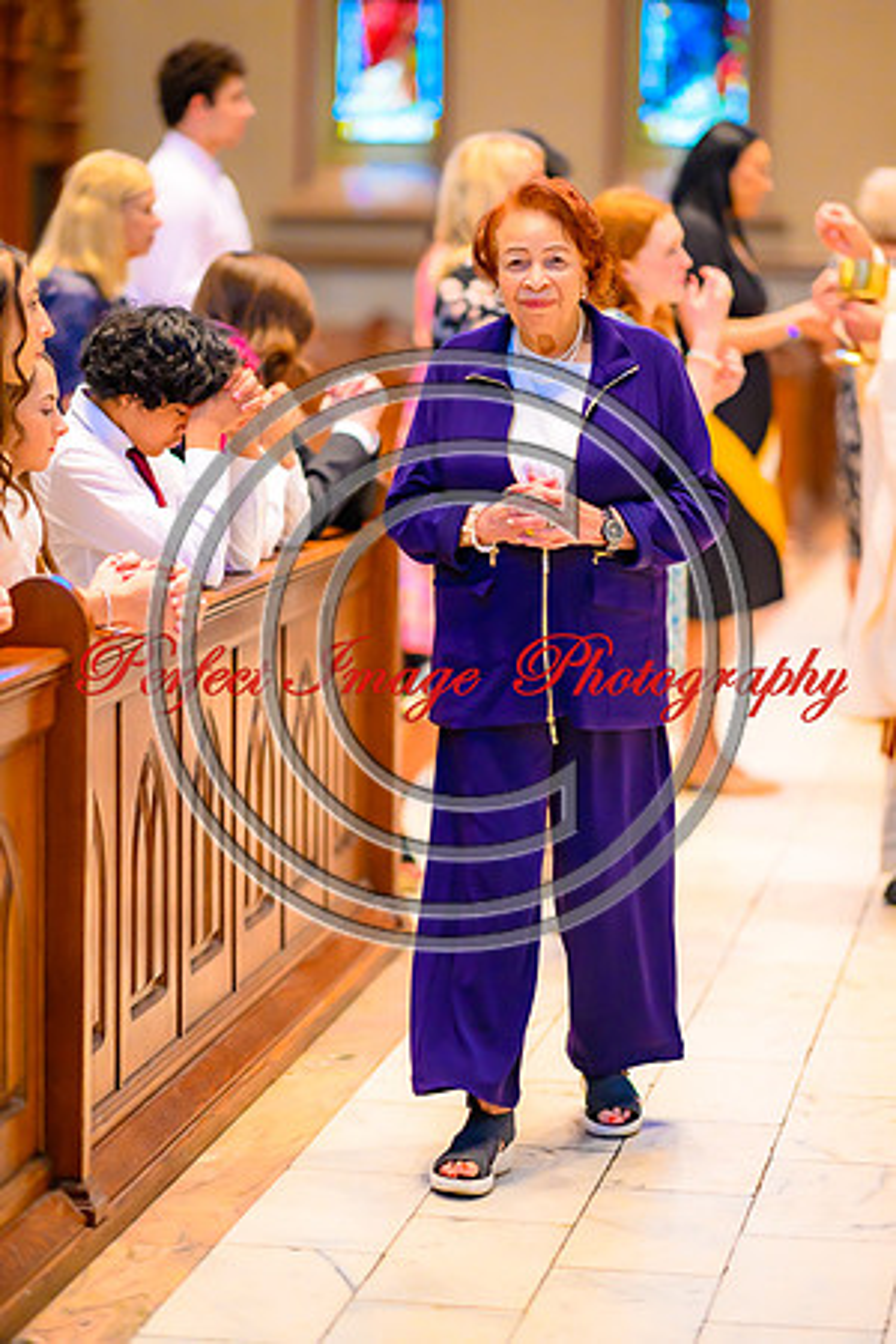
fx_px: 3920
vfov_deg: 19.5
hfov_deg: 13.0
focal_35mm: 105
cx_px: 448
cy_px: 672
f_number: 1.4
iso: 1000
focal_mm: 105
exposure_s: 1/100
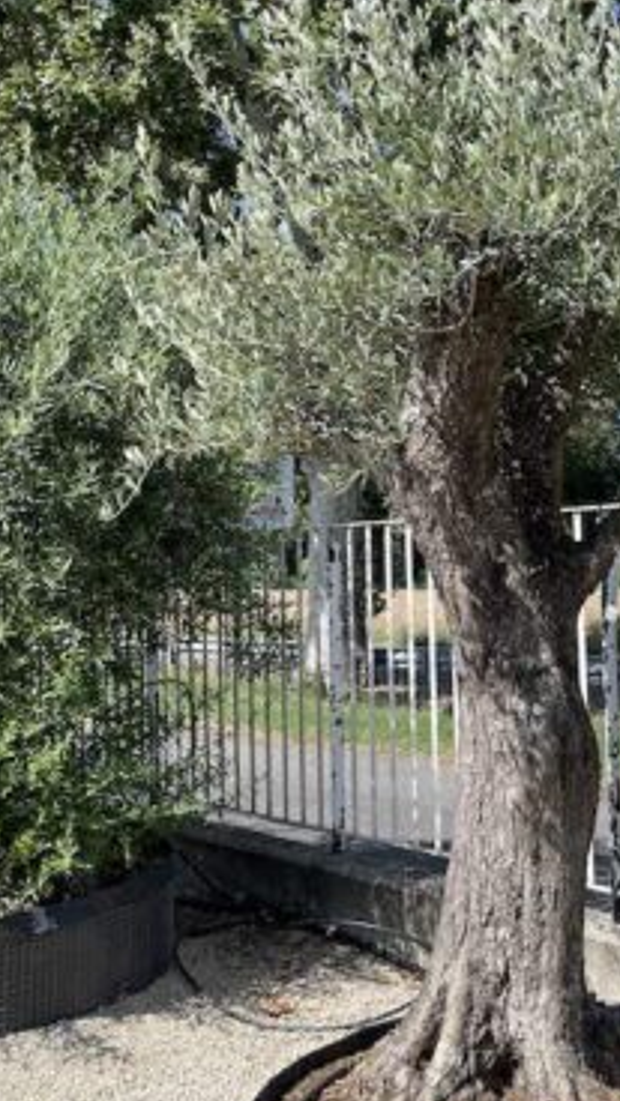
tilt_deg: +4.8
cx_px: 494
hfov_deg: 28.4
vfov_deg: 49.3
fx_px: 1198
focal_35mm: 41
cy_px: 501
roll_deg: +2.0
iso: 32
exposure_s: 1/1984
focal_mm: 4.2
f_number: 1.6
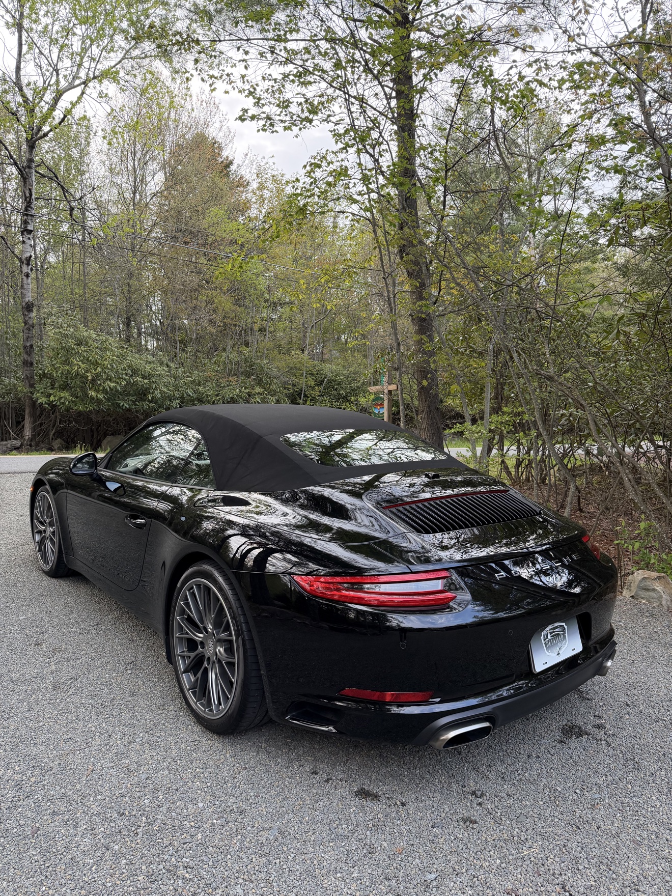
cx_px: 336
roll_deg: +3.5
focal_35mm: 24
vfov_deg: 71.6
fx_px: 621
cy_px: 448
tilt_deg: -3.5
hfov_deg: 56.8
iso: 160
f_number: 1.78
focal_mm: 6.76
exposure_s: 1/227
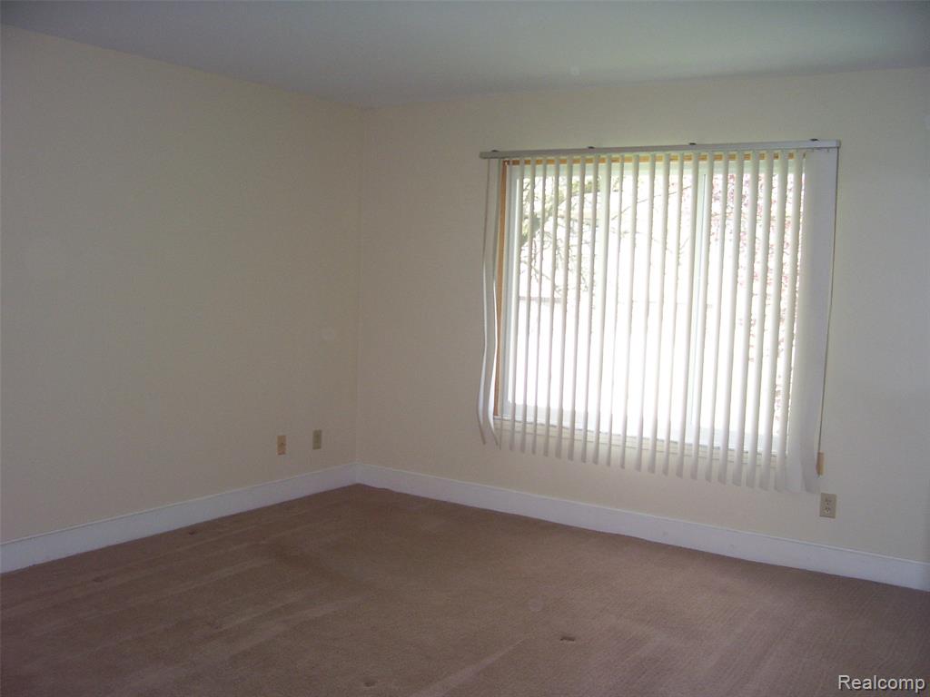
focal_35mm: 34
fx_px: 913
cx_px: 465
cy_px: 348
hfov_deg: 54.0
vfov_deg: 41.8
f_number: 2.7
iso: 125
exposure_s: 1/60
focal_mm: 5.6
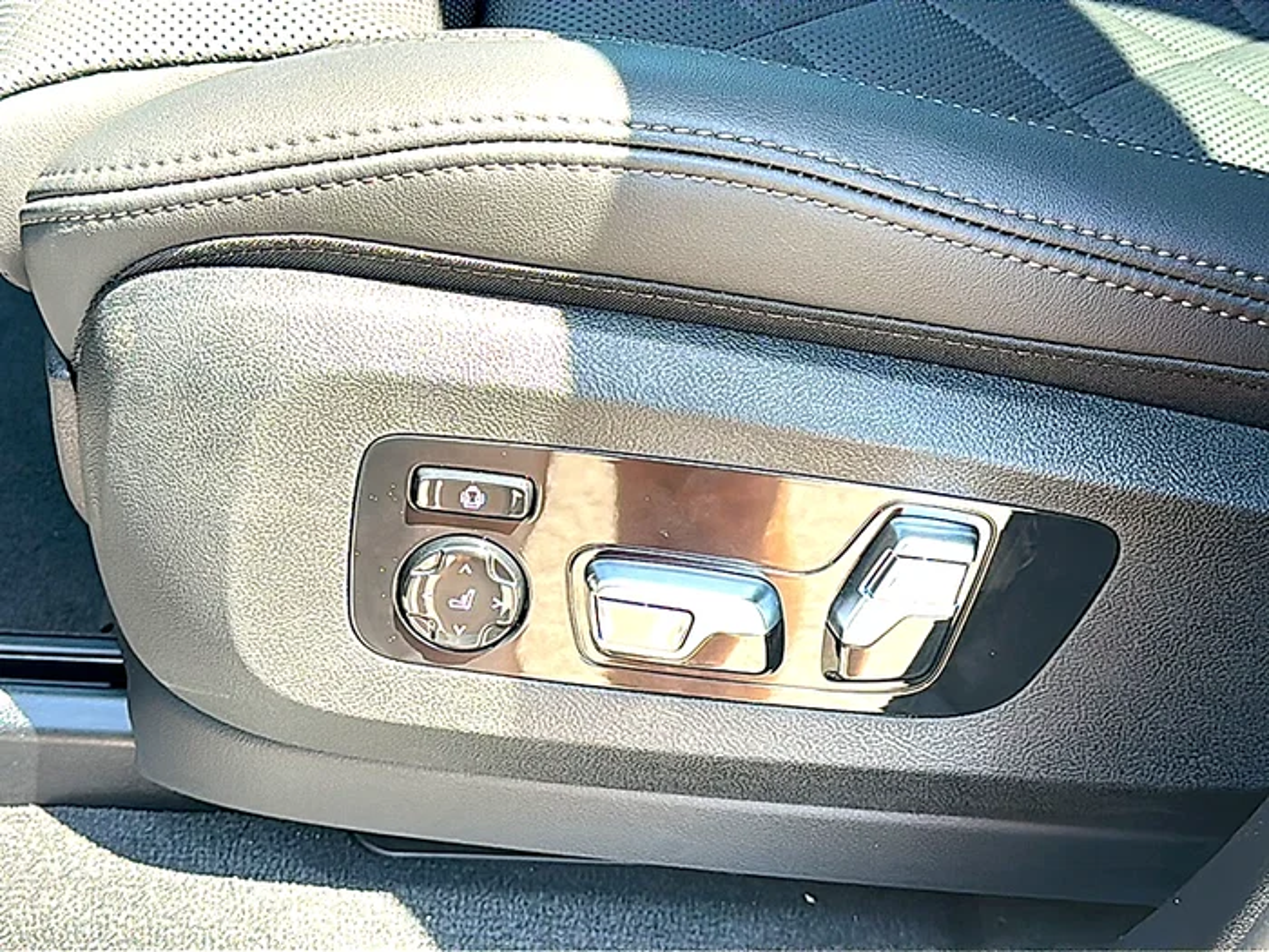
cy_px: 476
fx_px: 1833
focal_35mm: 50
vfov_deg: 29.1
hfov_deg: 38.2
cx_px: 634
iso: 80
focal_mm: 6.86
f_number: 1.78
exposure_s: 1/240
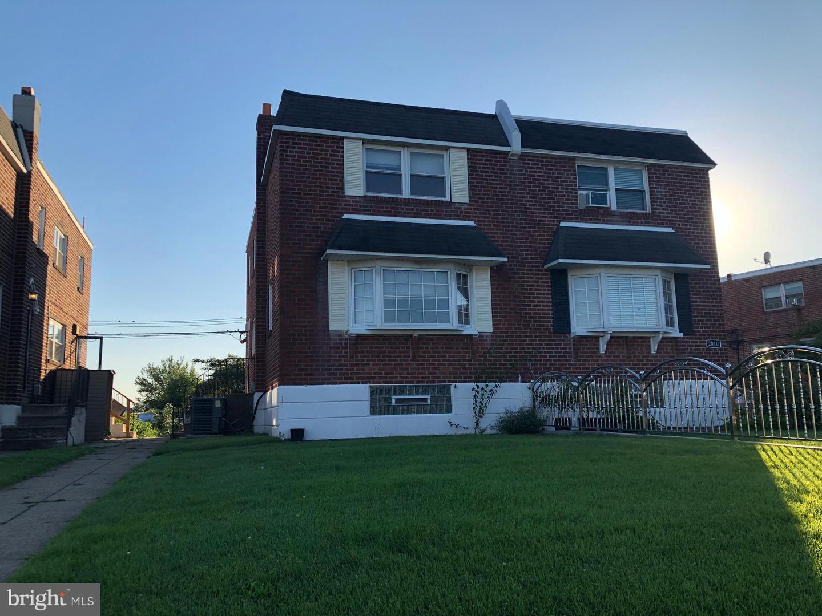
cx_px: 411
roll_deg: +1.3
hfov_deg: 63.4
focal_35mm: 28
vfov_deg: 49.7
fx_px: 665
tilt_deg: +8.3
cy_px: 308
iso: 20
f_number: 1.8
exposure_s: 1/1279
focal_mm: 3.99
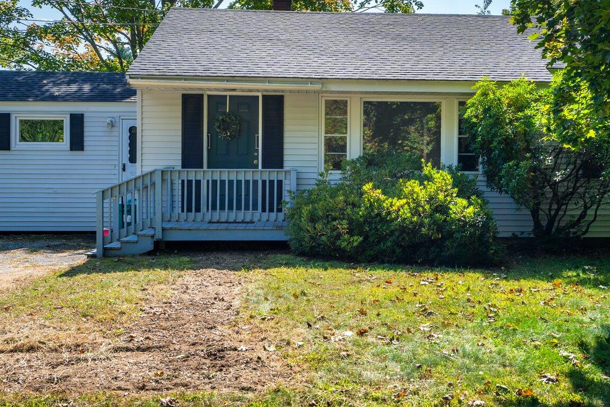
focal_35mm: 46
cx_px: 347
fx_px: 779
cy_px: 181
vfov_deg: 29.2
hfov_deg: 42.6
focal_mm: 26
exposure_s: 1/160
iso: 50
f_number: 9
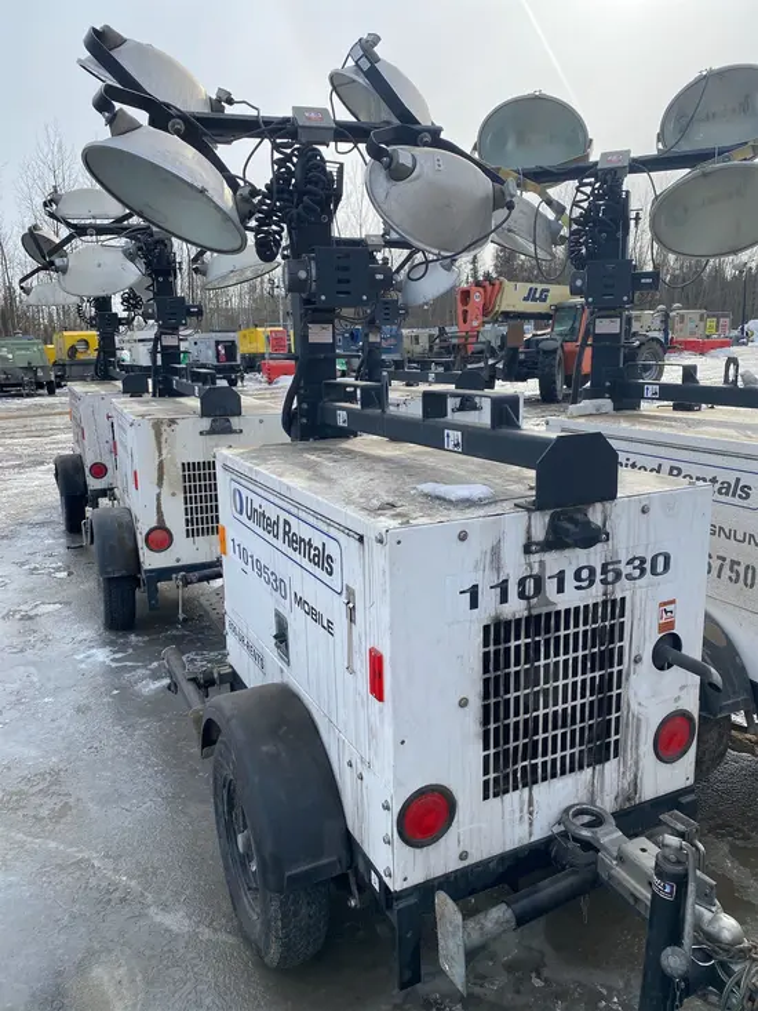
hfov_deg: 53.1
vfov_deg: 67.3
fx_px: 759
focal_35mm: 26
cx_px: 379
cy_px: 506
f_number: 1.8
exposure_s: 1/1754
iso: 32
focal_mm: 4.25
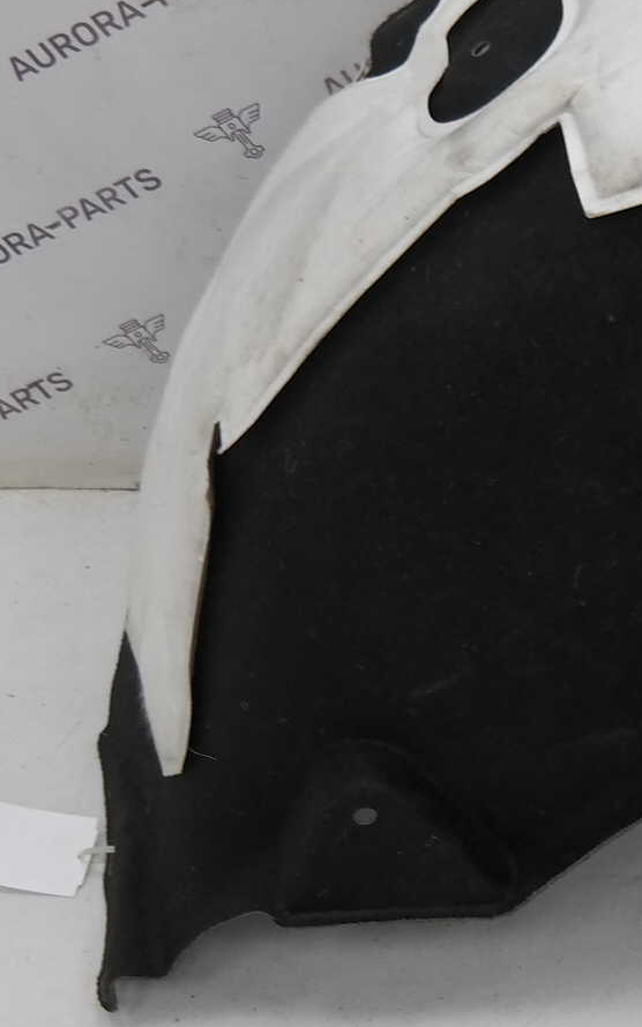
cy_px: 393
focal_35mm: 92
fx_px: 2576
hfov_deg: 13.4
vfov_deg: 22.5
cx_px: 951
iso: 200
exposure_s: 1/80
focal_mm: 18
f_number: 3.5
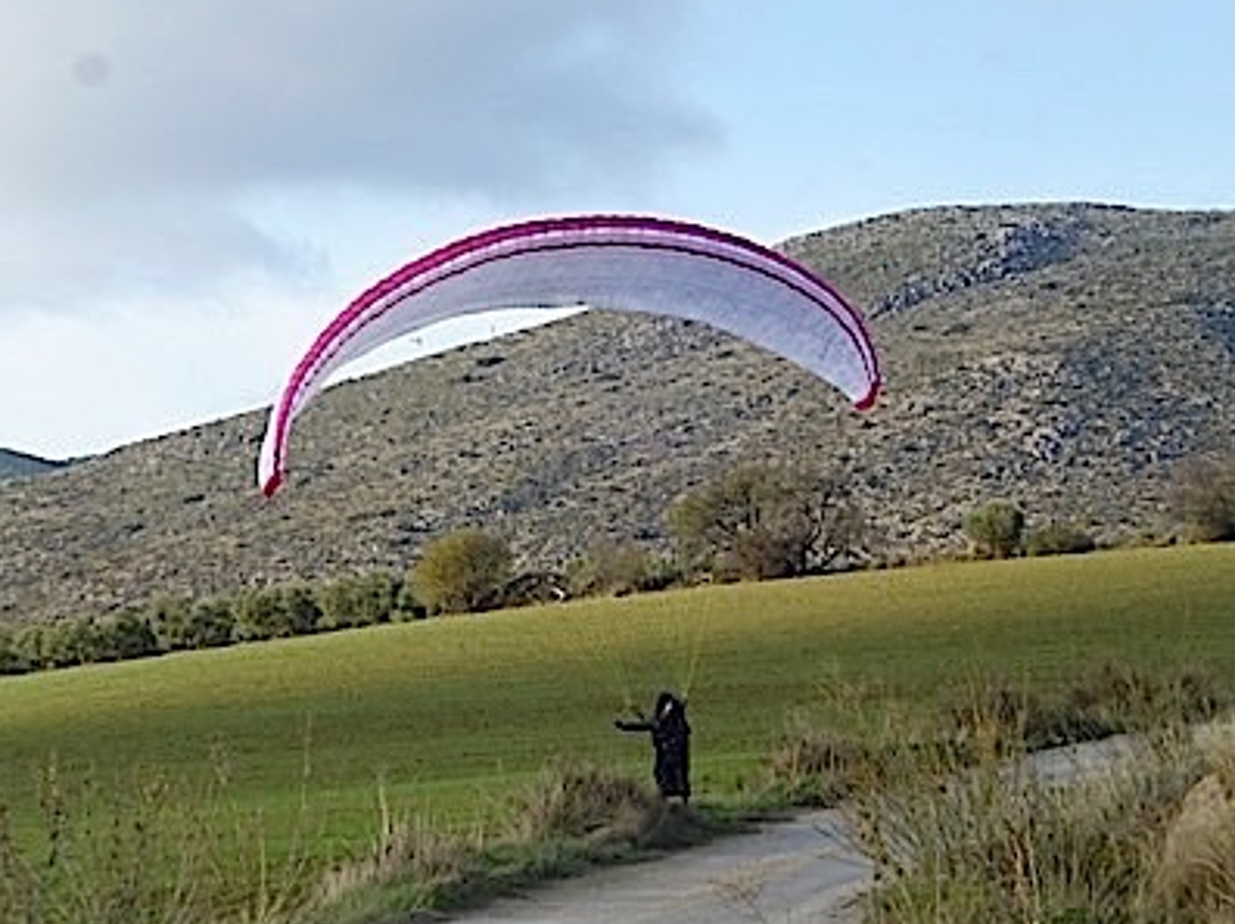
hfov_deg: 12.3
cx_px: 641
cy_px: 437
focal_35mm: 161
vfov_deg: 9.2
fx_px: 5739
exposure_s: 1/160
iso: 100
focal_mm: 25.3
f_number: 5.8
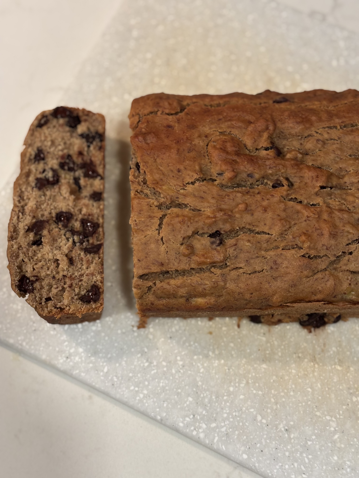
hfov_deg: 28.0
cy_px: 239
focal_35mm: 52
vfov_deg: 36.8
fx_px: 719
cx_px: 180
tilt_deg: -68.4
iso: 160
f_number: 1.6
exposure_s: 1/40
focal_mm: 5.96
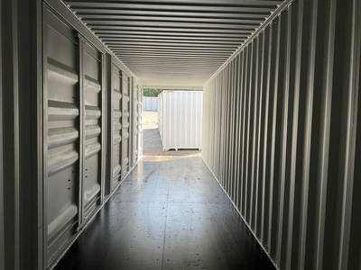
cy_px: 135
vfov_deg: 48.2
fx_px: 302
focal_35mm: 29
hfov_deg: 61.7
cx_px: 180
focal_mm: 3
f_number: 1.8
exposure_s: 1/122
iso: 32
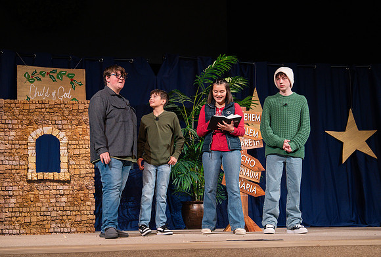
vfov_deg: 15.5
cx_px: 173
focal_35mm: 89
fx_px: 945
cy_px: 102
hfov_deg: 22.8
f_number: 2.8
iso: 1000
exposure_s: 1/400
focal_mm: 70
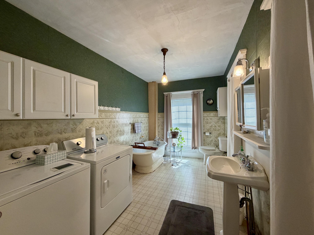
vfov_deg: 85.7
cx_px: 157
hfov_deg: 102.1
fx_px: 127
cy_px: 118
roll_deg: +0.8
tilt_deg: +0.4
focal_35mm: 14
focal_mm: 2.22
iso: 250
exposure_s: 1/120
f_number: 2.2
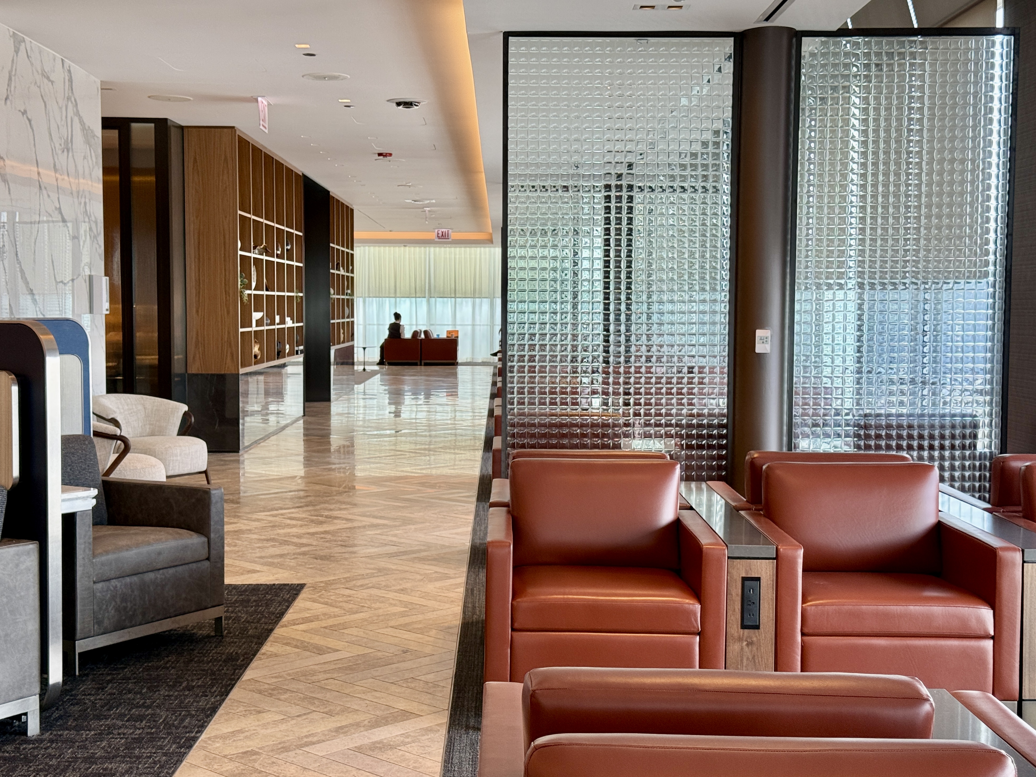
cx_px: 518
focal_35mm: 48
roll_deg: -0.3
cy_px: 388
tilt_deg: -3.3
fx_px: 1436
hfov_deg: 39.7
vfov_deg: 30.3
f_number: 1.78
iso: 80
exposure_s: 1/120
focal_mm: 6.76
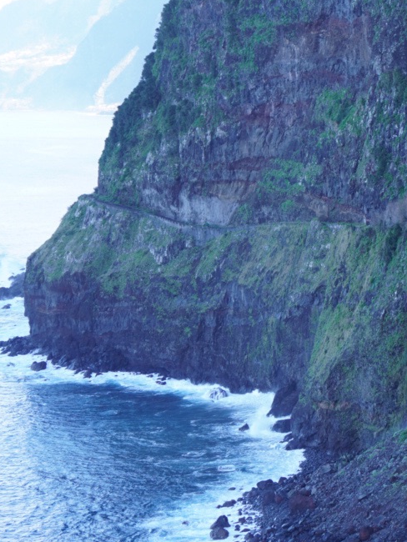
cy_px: 200
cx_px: 403
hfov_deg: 13.2
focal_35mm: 111
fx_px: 1742
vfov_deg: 17.7
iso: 100
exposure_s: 1/60
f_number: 5.6
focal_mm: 31
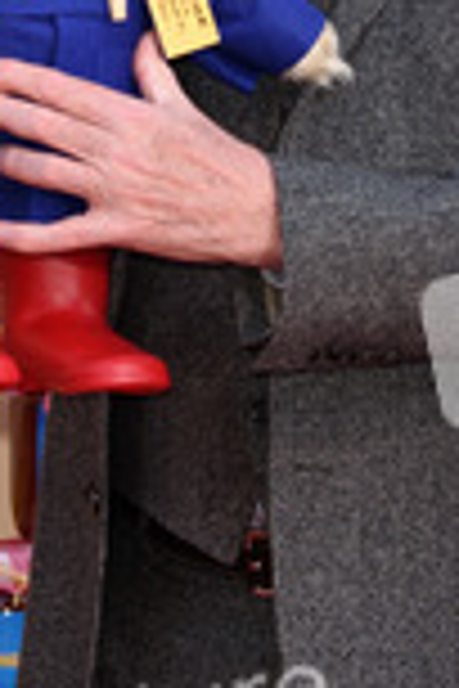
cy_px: 99
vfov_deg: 4.5
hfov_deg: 3.0
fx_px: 8778
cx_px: 245
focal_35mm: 459
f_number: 5.6
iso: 320
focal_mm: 175
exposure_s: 1/250
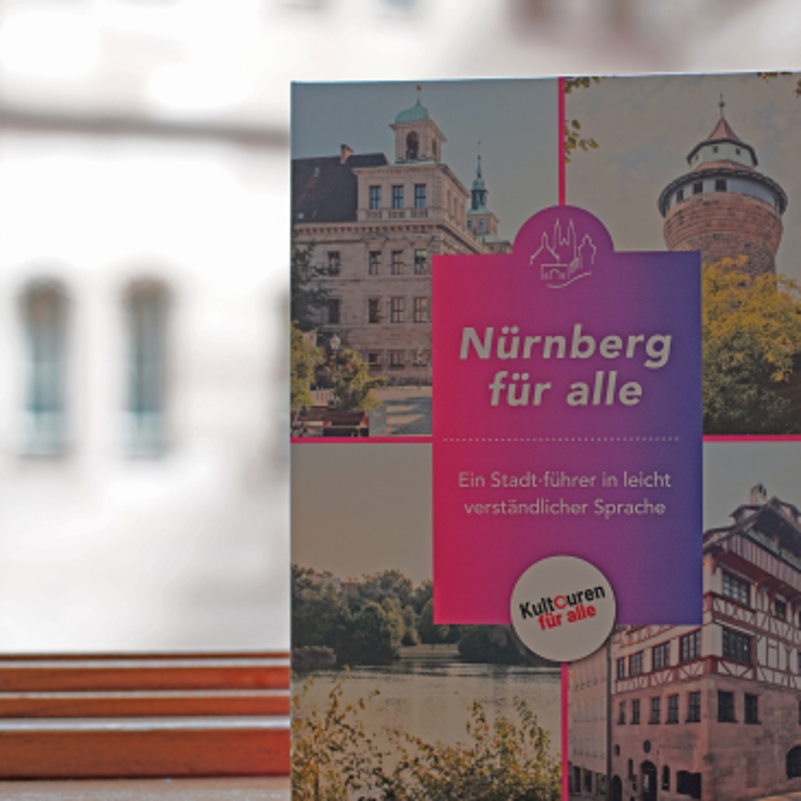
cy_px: 410
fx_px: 1728
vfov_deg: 26.1
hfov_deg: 25.9
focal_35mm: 66
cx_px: 567
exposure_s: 1/60
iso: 100
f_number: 4
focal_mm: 50
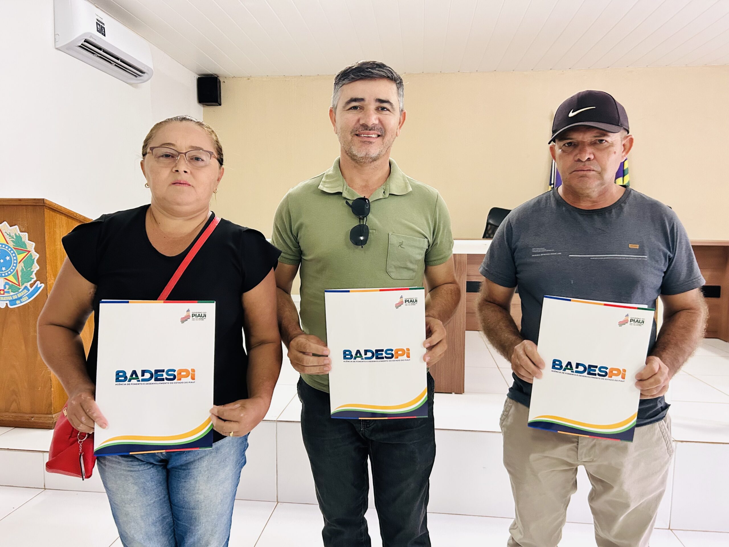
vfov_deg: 53.1
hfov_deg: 67.3
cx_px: 364
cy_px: 274
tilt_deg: -4.3
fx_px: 548
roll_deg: +0.2
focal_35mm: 26
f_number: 1.5
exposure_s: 1/60
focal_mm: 5.7
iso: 400
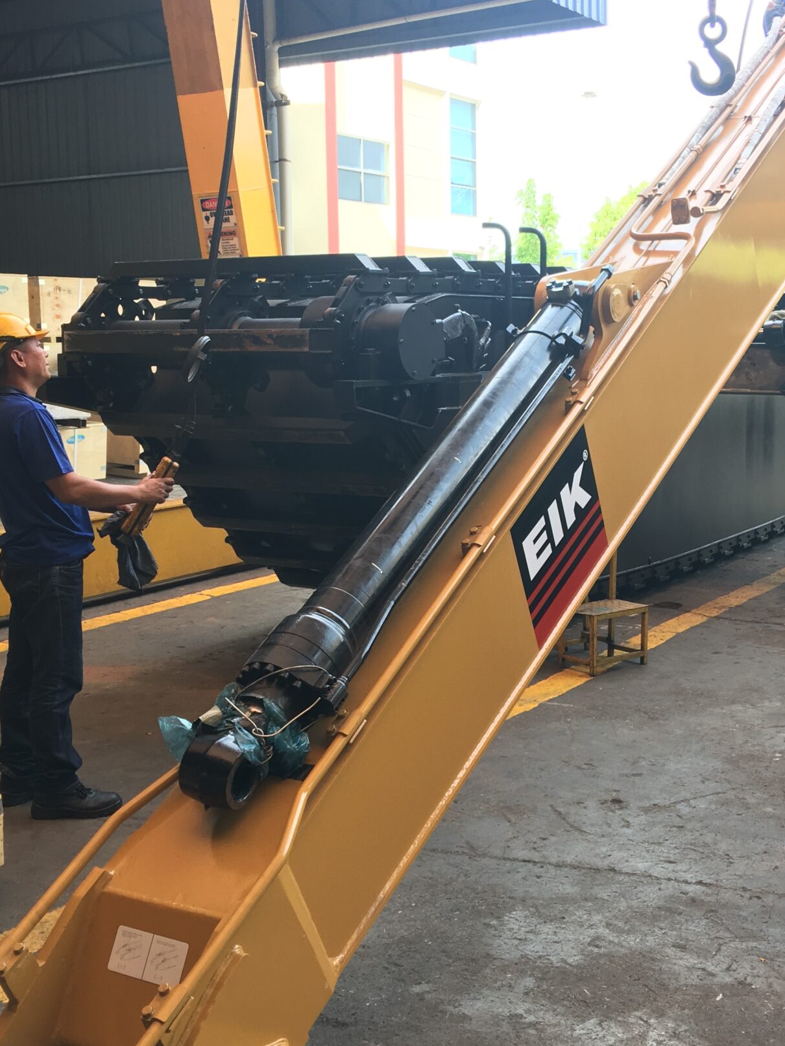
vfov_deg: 41.2
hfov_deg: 31.4
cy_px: 486
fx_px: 1391
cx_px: 477
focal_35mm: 46
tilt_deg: -3.7
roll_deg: -0.1
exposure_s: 1/100
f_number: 2.2
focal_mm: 4.15
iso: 25
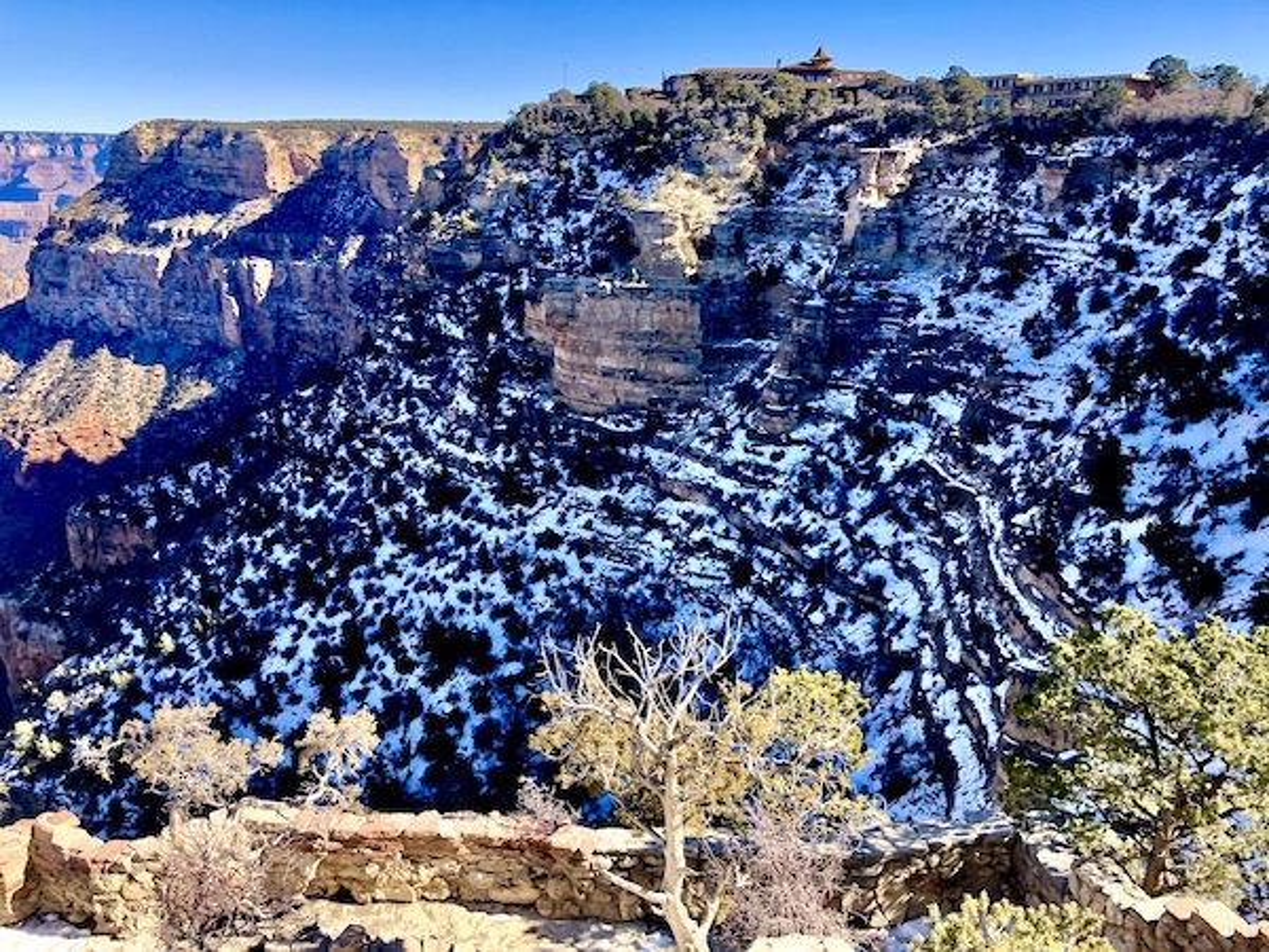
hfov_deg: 63.4
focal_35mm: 28
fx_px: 1026
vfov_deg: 49.7
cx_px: 634
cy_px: 476
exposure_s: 1/414
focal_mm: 4
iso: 20
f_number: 1.8
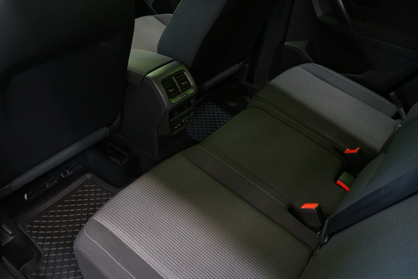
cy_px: 140
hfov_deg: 60.3
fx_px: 360
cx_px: 209
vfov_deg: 42.3
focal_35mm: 31
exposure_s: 1/20
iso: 2000
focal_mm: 31
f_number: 5
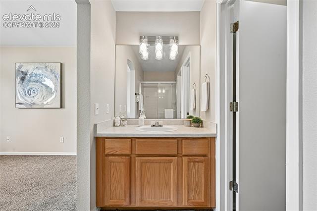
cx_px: 158
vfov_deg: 81.1
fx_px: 123
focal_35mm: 14
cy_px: 106
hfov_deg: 104.3
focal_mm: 14
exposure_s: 1/5
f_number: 10
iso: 400
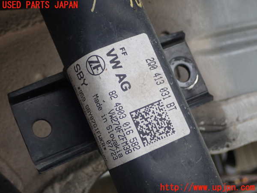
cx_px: 128
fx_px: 483
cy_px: 96
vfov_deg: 22.6
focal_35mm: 65
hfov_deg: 29.8
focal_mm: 11.78
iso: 250
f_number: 3.8
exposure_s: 1/60
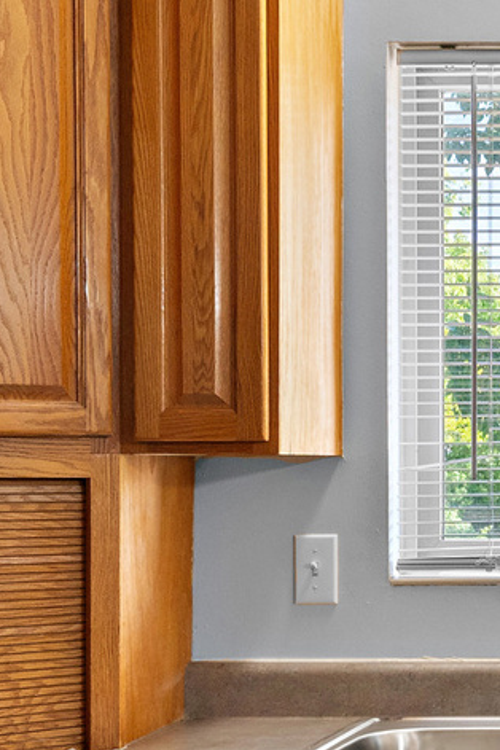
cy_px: 528
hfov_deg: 16.3
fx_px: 1542
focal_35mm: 74
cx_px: 825
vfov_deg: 27.1
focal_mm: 17
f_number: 8
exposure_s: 1/2
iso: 500
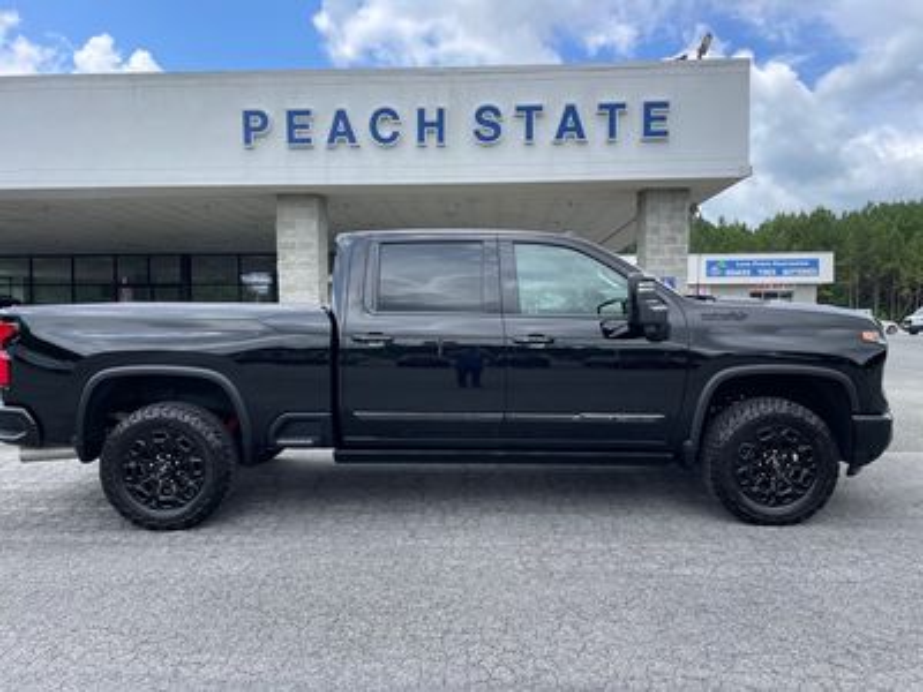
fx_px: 693
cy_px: 346
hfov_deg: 67.3
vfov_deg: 53.1
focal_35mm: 26
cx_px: 462
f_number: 1.6
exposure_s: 1/1595
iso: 32
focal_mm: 4.2
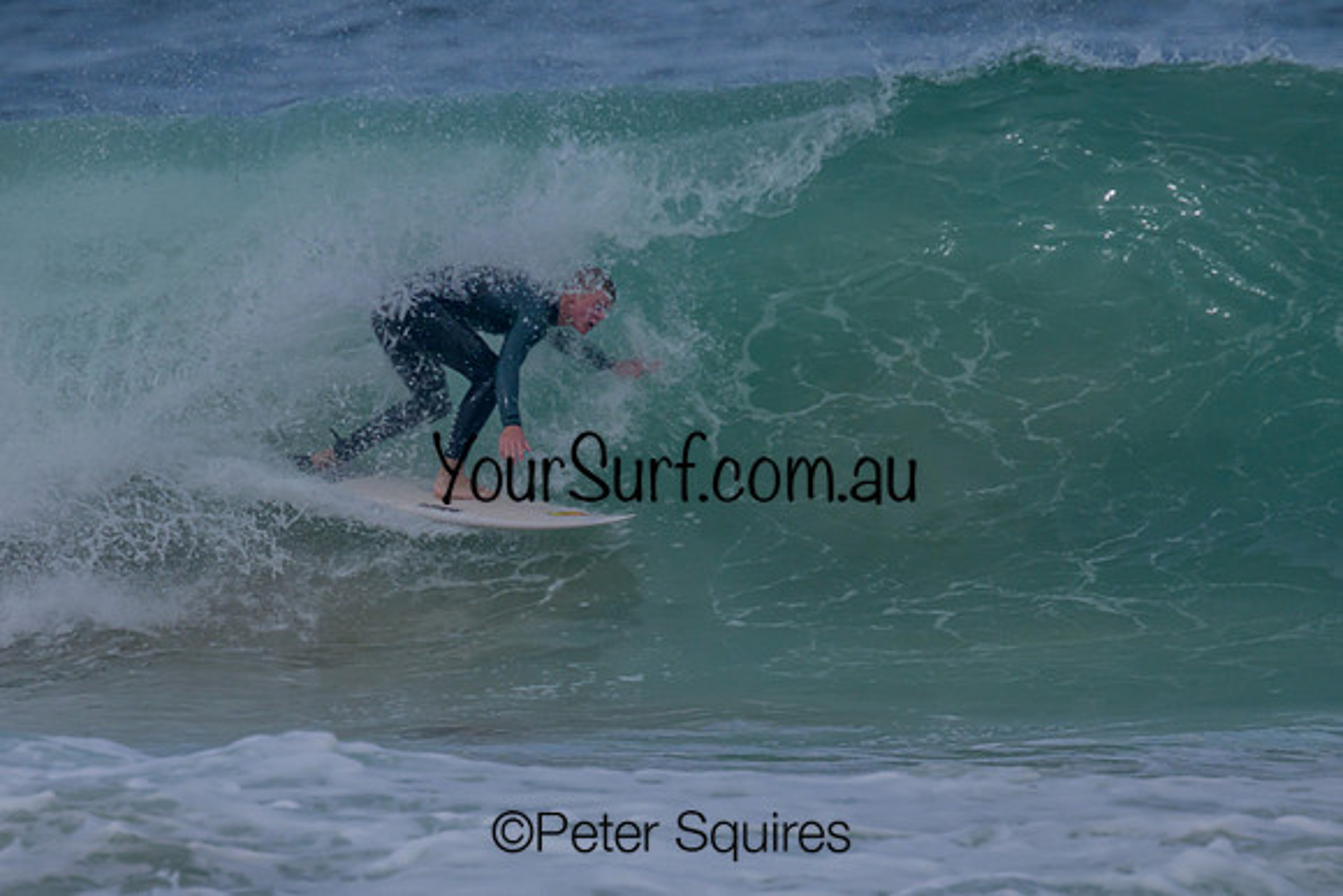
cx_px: 465
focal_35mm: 1077
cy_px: 555
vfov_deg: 1.3
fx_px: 40173
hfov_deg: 1.9
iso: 450
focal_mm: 800
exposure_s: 1/2000
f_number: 11
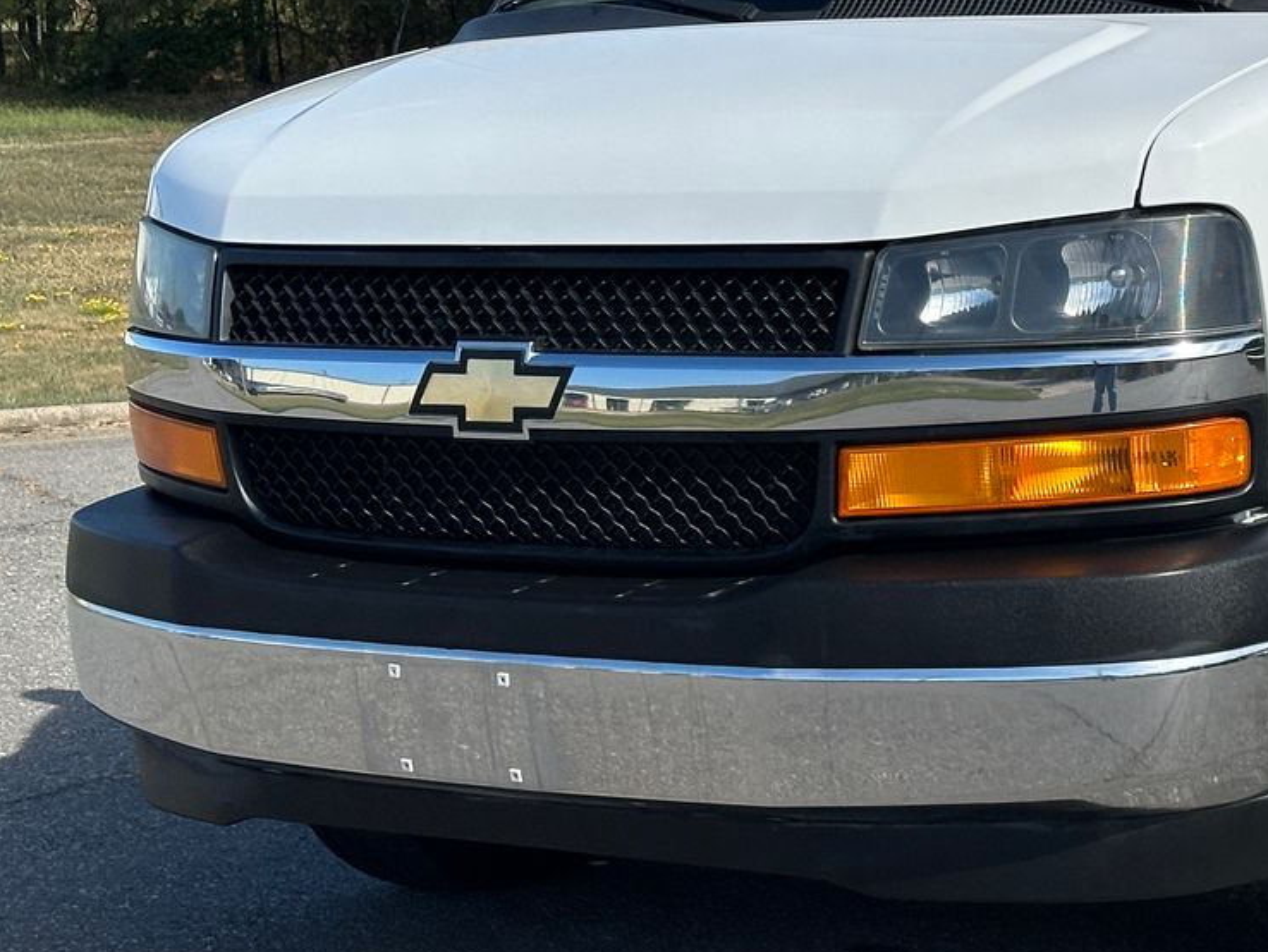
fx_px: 3811
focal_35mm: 104
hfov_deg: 18.5
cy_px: 289
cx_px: 1206
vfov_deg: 14.2
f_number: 1.78
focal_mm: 6.86
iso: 64
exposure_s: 1/5000
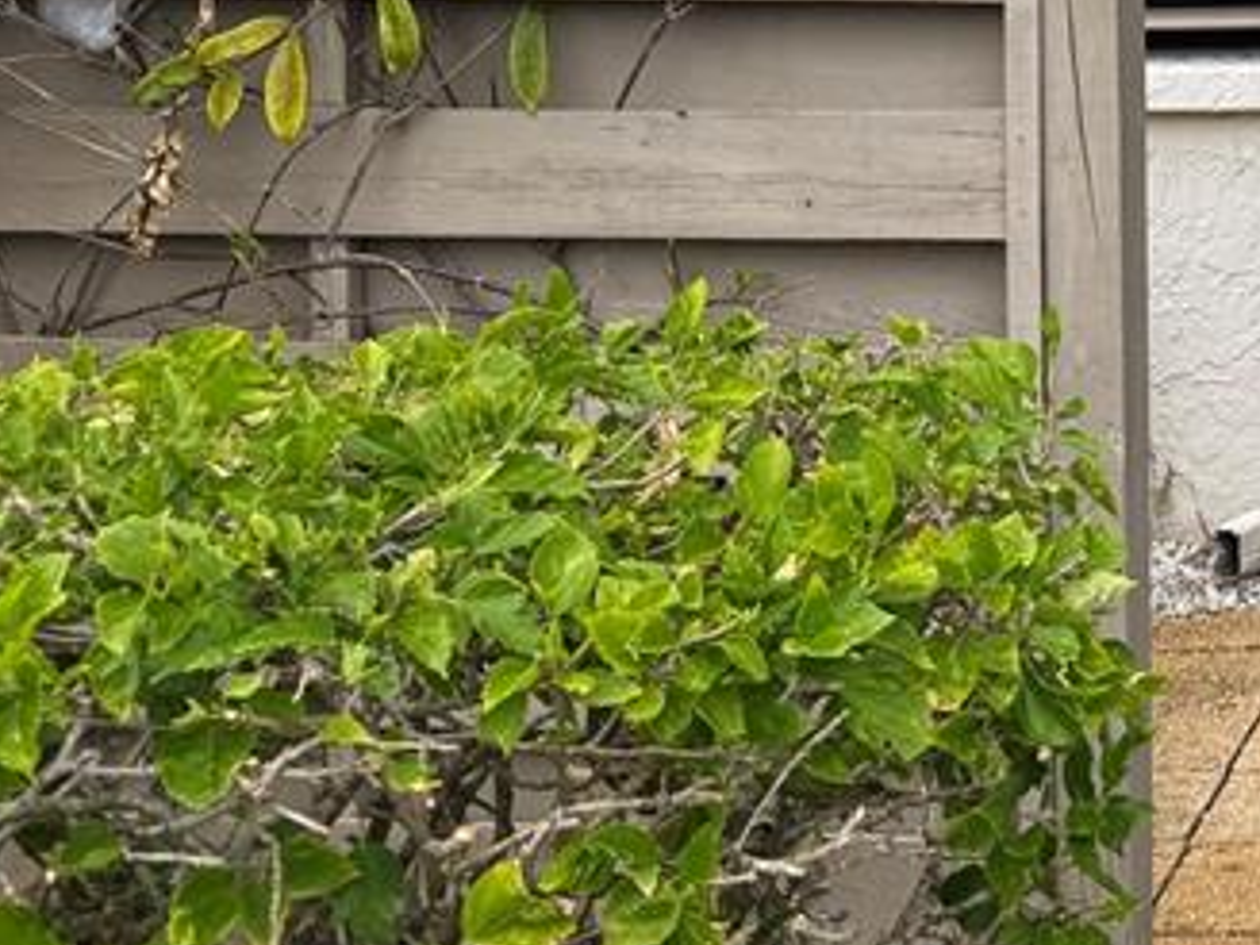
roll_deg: +0.2
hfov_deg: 22.7
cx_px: 1706
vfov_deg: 18.7
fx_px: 2730
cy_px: -161
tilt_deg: -0.8
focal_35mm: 75
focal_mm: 6.76
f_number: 1.78
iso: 80
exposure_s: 1/639
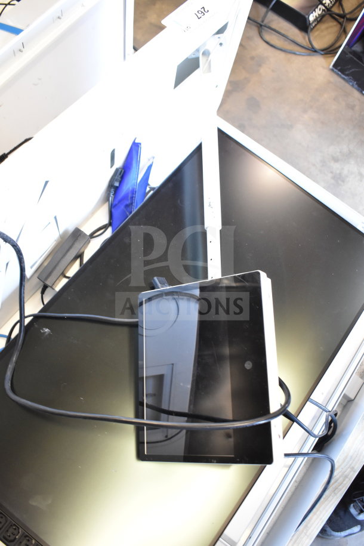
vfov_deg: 57.2
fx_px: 500
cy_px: 273
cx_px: 182
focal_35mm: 33
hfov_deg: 40.0
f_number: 3.8
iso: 1600
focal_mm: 22
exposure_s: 1/30
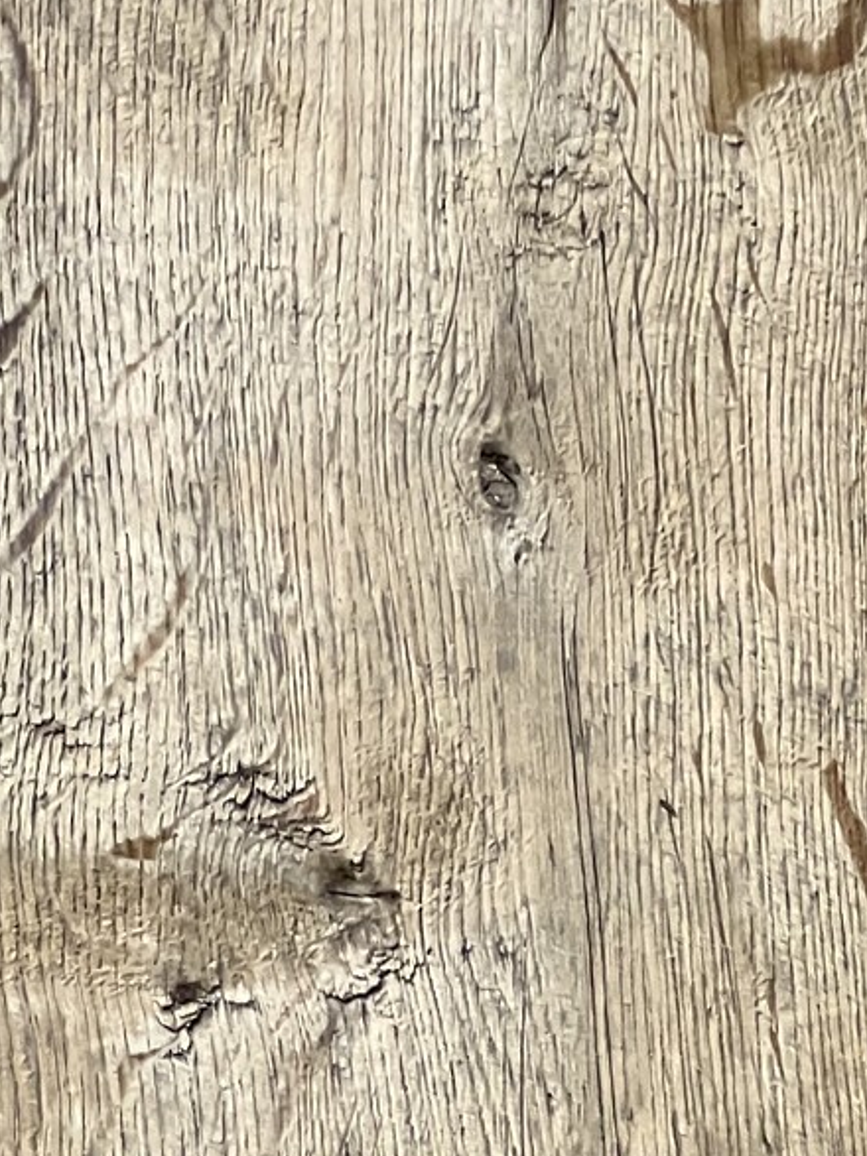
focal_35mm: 210
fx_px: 7015
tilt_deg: -74.2
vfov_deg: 9.3
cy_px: 1245
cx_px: 108
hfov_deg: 7.1
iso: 400
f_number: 2.8
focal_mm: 9
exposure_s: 1/50
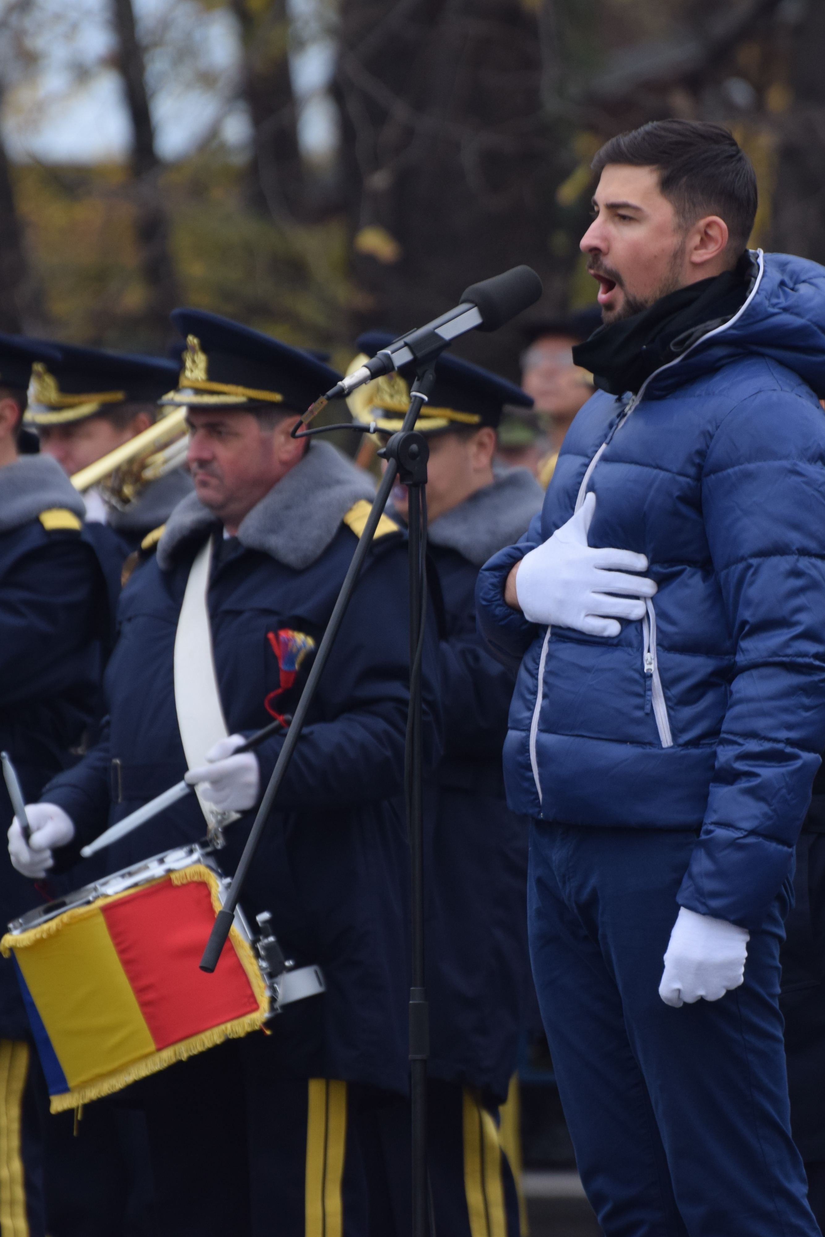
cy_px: 618
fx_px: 19352
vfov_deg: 3.7
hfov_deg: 2.4
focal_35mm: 563
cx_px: 513
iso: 320
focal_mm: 250
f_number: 5.6
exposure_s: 1/125
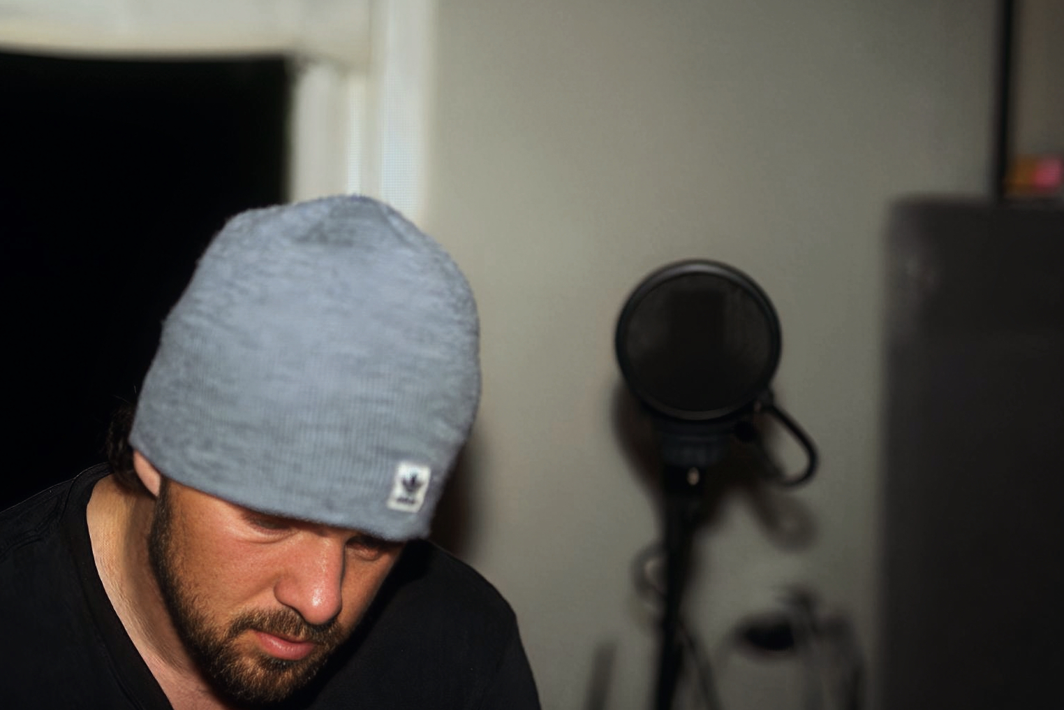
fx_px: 1862
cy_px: 355
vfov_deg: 21.6
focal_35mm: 63
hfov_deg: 31.8
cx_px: 418
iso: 400
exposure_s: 1/60
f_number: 1.4
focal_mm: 50
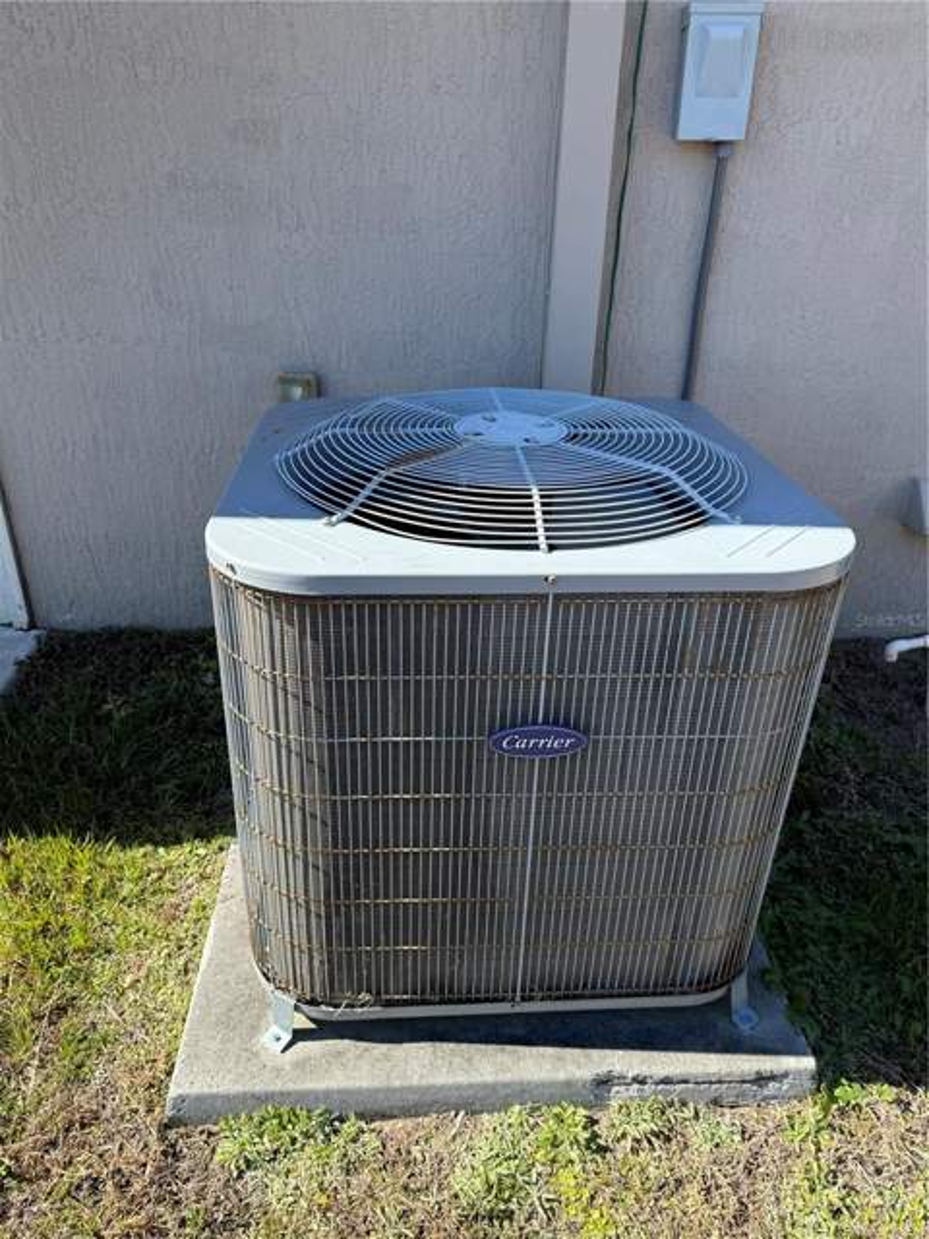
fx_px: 859
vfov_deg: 71.6
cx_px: 464
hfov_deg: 56.8
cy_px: 620
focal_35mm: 24
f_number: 1.78
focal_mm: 6.76
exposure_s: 1/1689
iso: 80
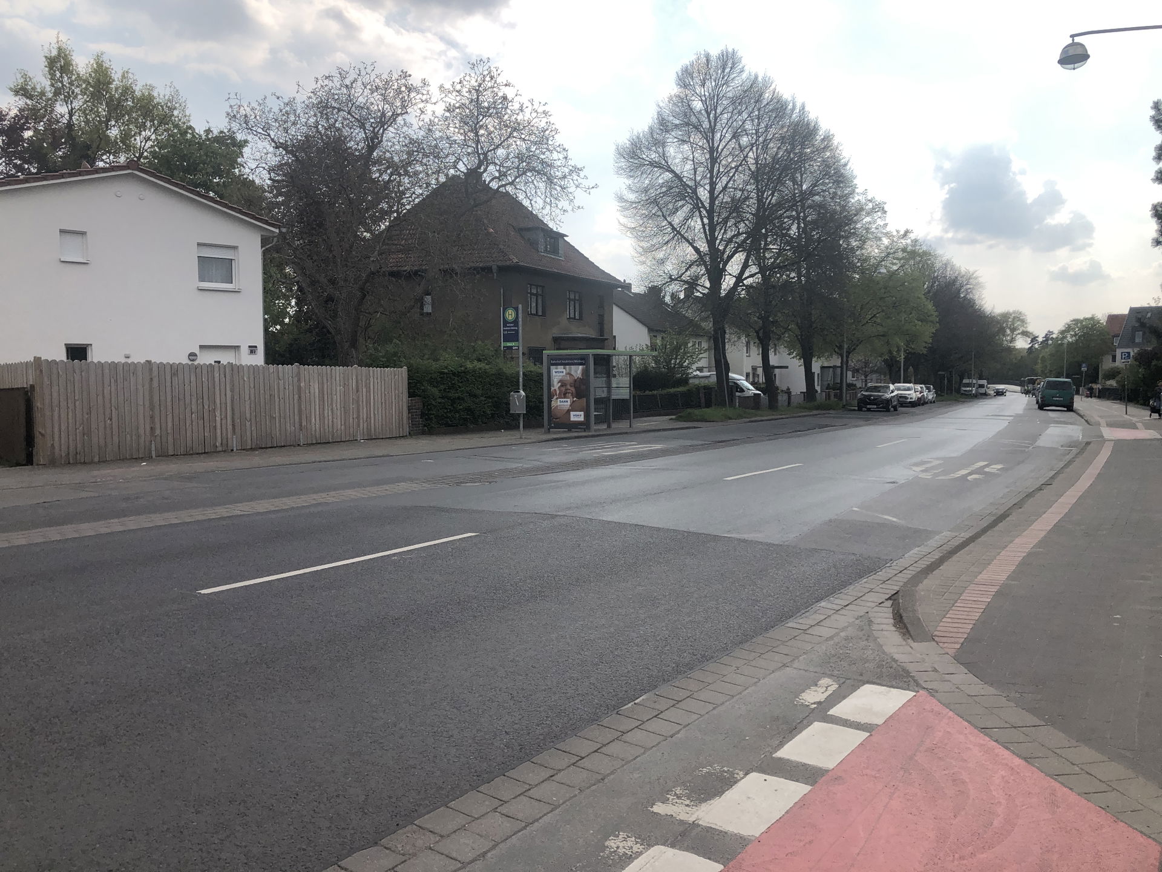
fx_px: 940
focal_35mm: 28
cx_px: 581
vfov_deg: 49.7
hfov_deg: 63.4
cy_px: 436
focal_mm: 3.99
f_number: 1.8
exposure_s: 1/2667
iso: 20
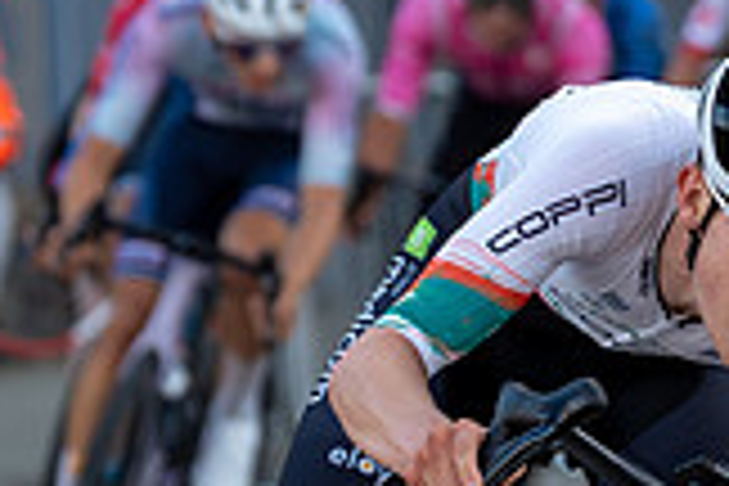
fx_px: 12048
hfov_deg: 3.5
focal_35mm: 595
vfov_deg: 2.3
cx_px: 696
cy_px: 556
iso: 400
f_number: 3.2
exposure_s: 1/800
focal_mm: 112
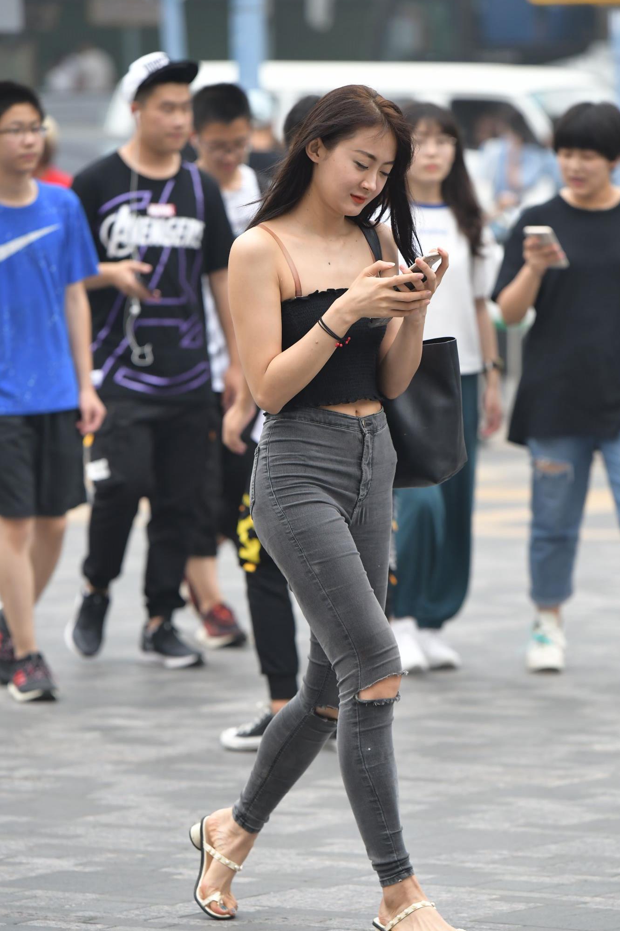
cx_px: 355
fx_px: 6407
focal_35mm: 248
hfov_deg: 5.5
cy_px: 491
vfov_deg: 8.3
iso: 1250
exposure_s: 1/1000
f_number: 4
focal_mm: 200
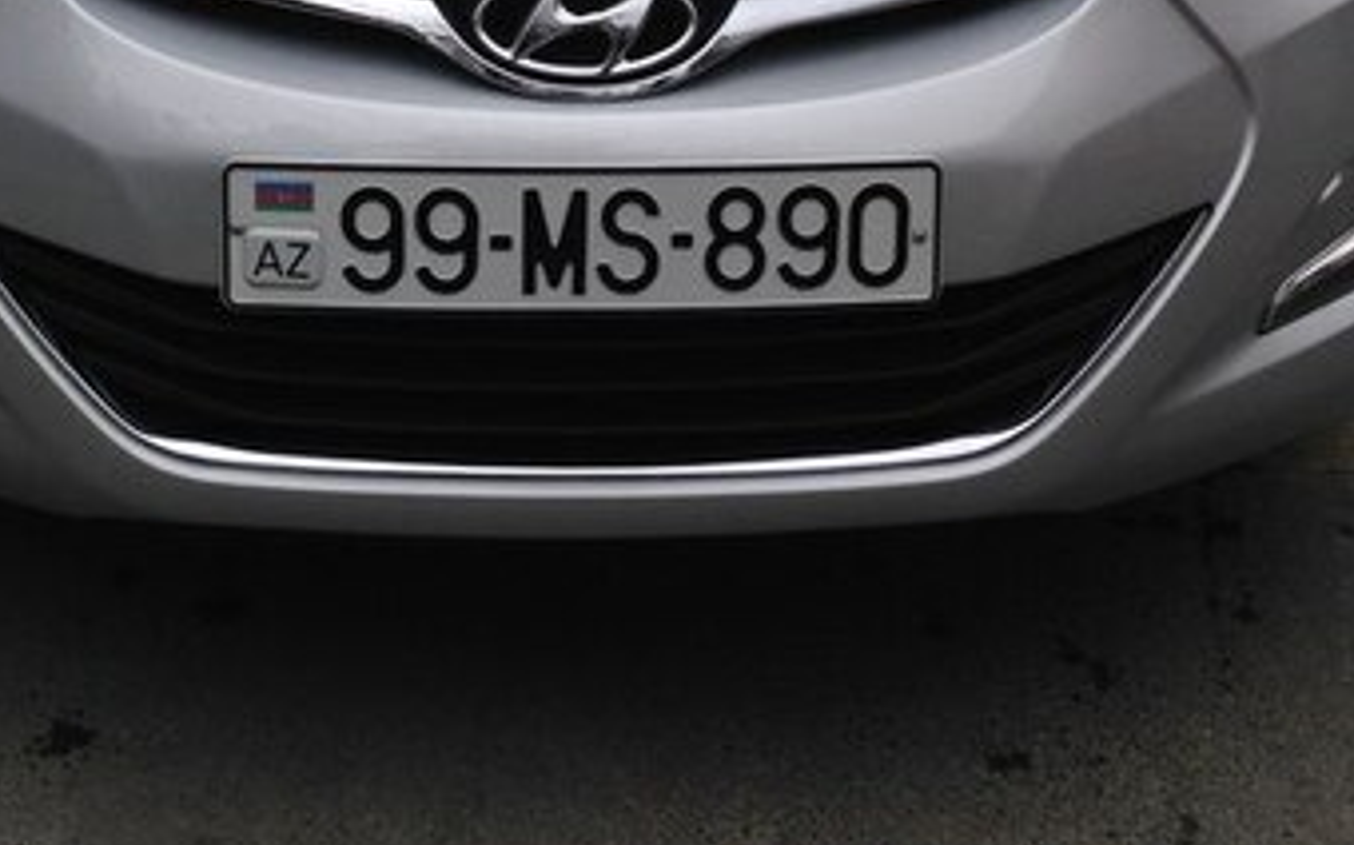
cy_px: -86
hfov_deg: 30.1
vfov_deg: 18.4
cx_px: 506
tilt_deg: -20.4
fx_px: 2508
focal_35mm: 68
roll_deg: -1.1
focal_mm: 4.12
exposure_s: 1/753
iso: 50
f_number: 2.4
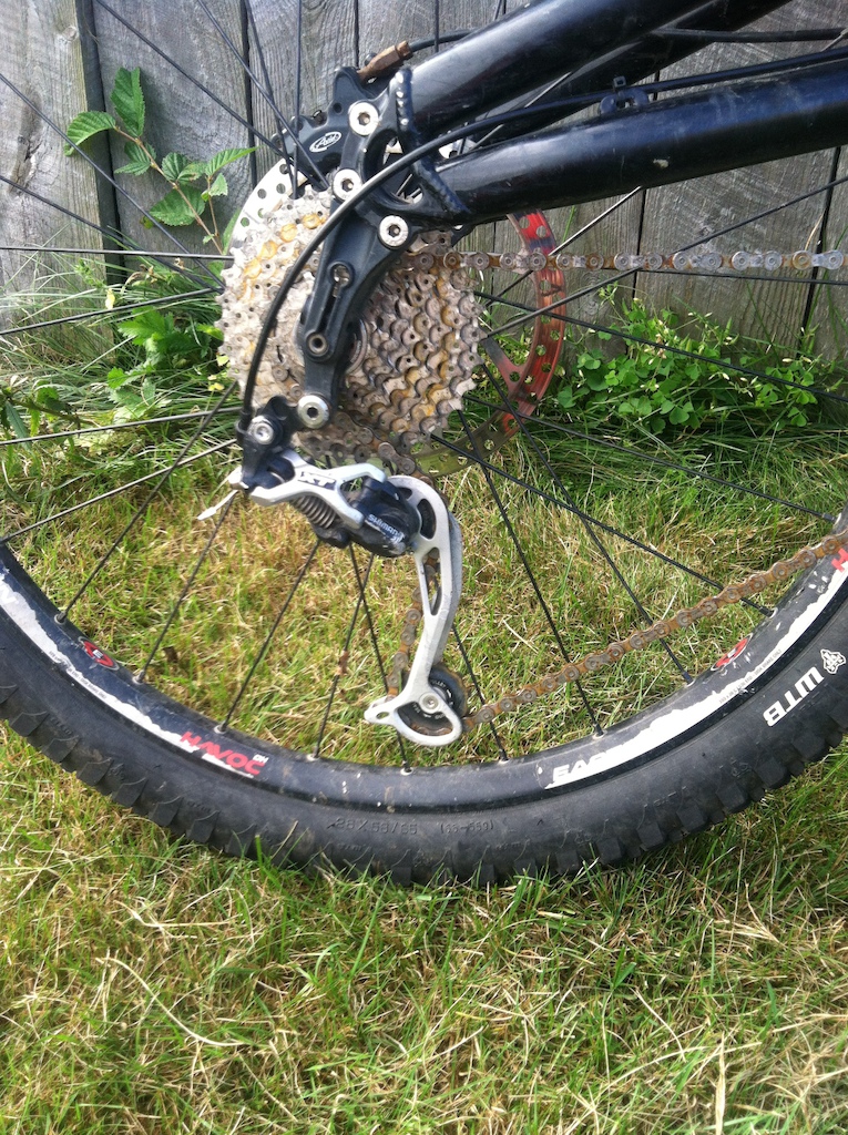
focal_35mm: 35
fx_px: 1146
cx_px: 424
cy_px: 568
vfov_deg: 52.7
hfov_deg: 40.6
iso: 80
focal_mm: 3.85
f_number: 2.8
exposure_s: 1/130
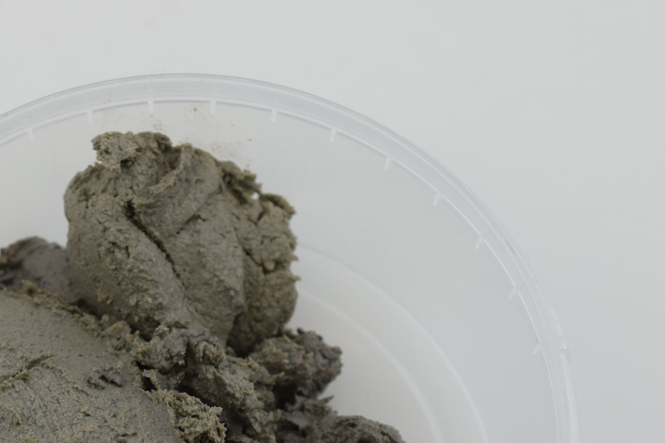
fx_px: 2401
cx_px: 224
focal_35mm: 130
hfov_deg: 15.7
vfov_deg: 10.5
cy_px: 439
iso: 500
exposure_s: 1/125
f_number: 5.6
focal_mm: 40
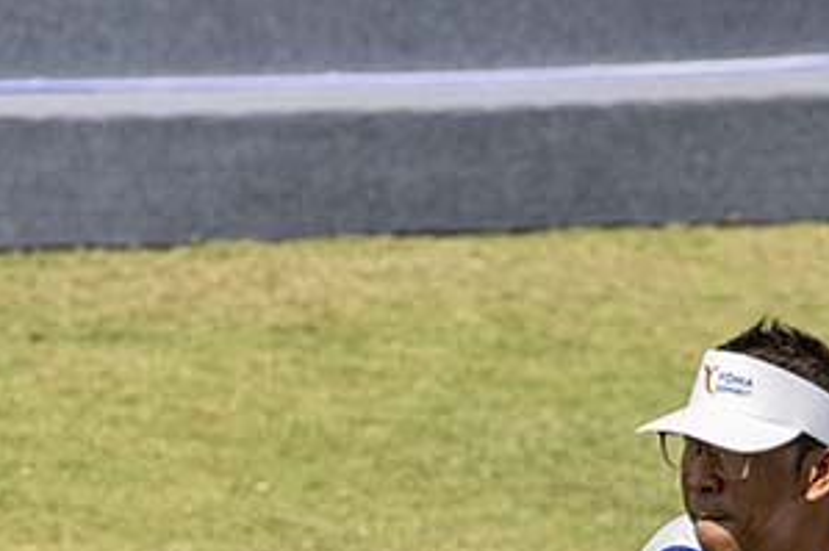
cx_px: 236
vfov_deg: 1.1
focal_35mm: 1285
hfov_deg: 1.6
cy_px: 880
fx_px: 29573
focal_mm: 400
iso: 450
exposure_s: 1/1000
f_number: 8
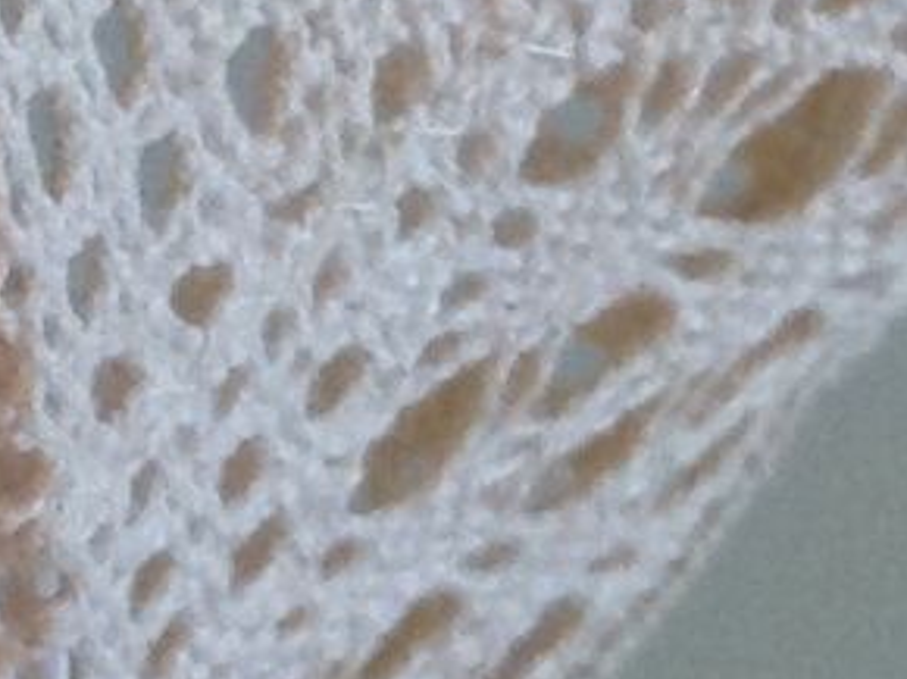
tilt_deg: -56.2
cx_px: -957
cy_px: -807
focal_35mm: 241
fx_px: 6309
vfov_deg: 6.0
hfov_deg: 7.8
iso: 160
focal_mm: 4.28
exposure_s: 1/17
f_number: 2.4
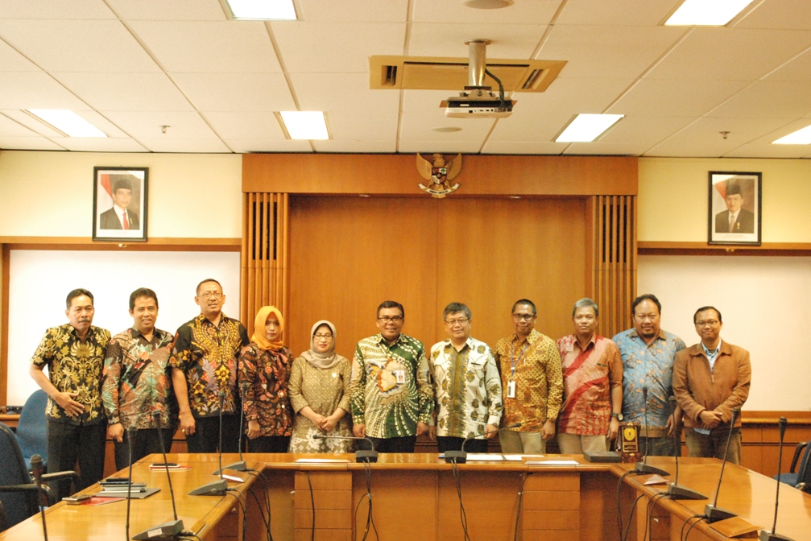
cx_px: 412
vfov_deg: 23.4
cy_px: 269
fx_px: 1307
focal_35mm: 58
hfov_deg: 34.5
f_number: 5.3
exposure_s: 1/40
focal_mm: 38
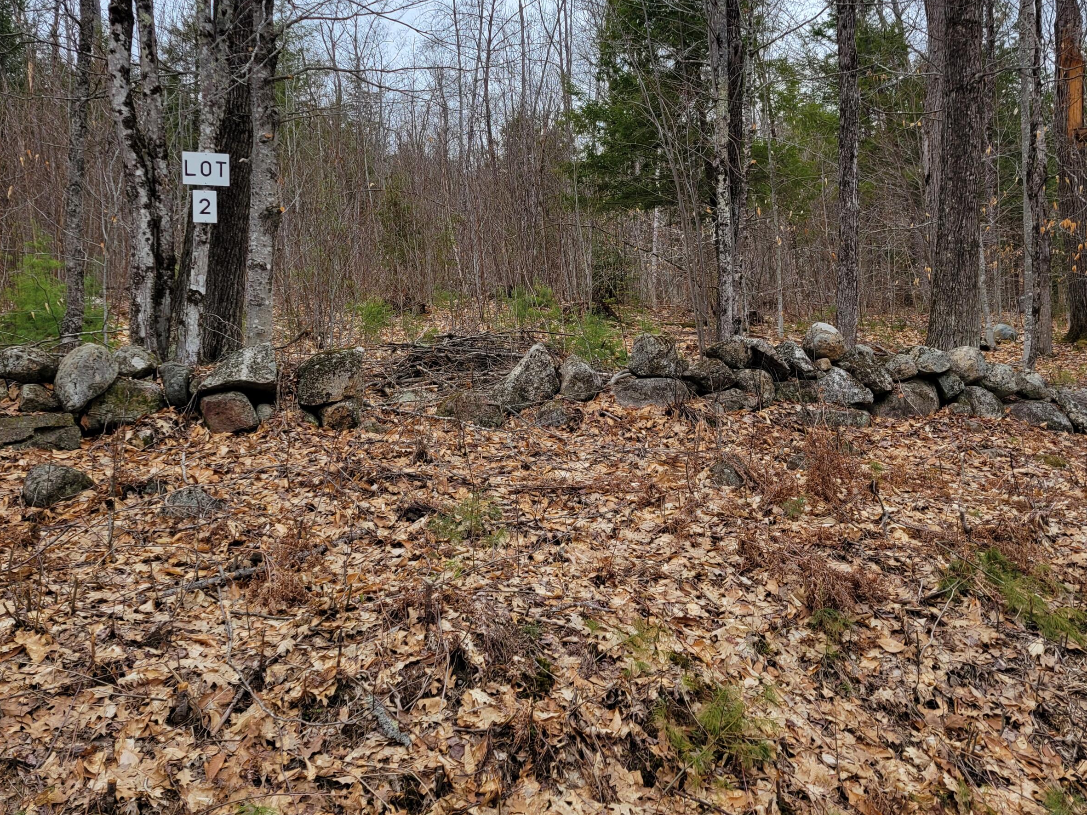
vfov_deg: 42.7
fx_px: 1036
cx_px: 553
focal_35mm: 33
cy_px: 319
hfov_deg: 55.3
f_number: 1.8
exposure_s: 1/387
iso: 40
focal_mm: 5.4
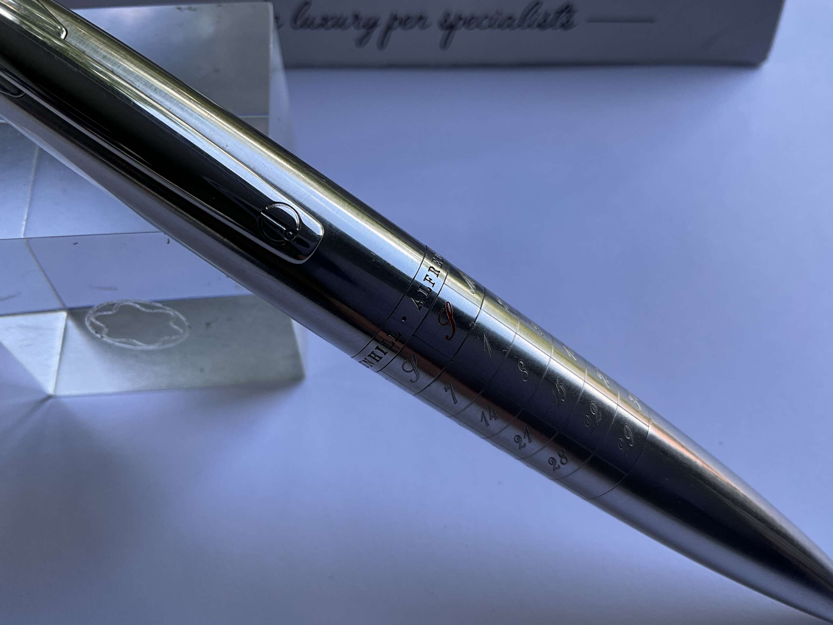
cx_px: 416
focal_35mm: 29
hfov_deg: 61.7
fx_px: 698
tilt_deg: -59.5
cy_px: 312
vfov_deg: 48.2
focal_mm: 3
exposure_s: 1/122
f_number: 1.8
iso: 25
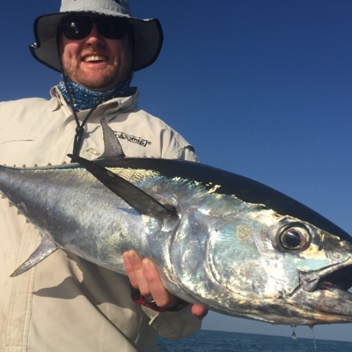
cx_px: 155
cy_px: 143
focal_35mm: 41
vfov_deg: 40.8
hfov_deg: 40.9
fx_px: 472
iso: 32
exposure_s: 1/3968
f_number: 2.2
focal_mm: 4.15
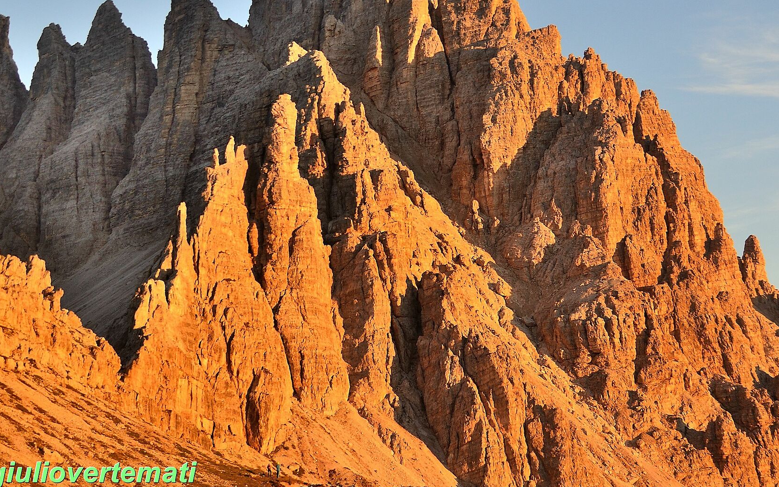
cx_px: 450
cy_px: 120
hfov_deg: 28.9
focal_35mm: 71
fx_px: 1507
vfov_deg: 18.2
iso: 100
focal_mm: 32
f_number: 4.2
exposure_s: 1/125
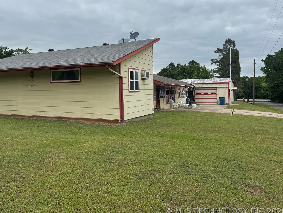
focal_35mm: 31
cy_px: 80
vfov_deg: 45.1
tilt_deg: +1.9
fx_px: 253
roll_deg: +0.9
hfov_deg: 57.6
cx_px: 106
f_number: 1.78
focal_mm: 6.76
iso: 80
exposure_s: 1/2331
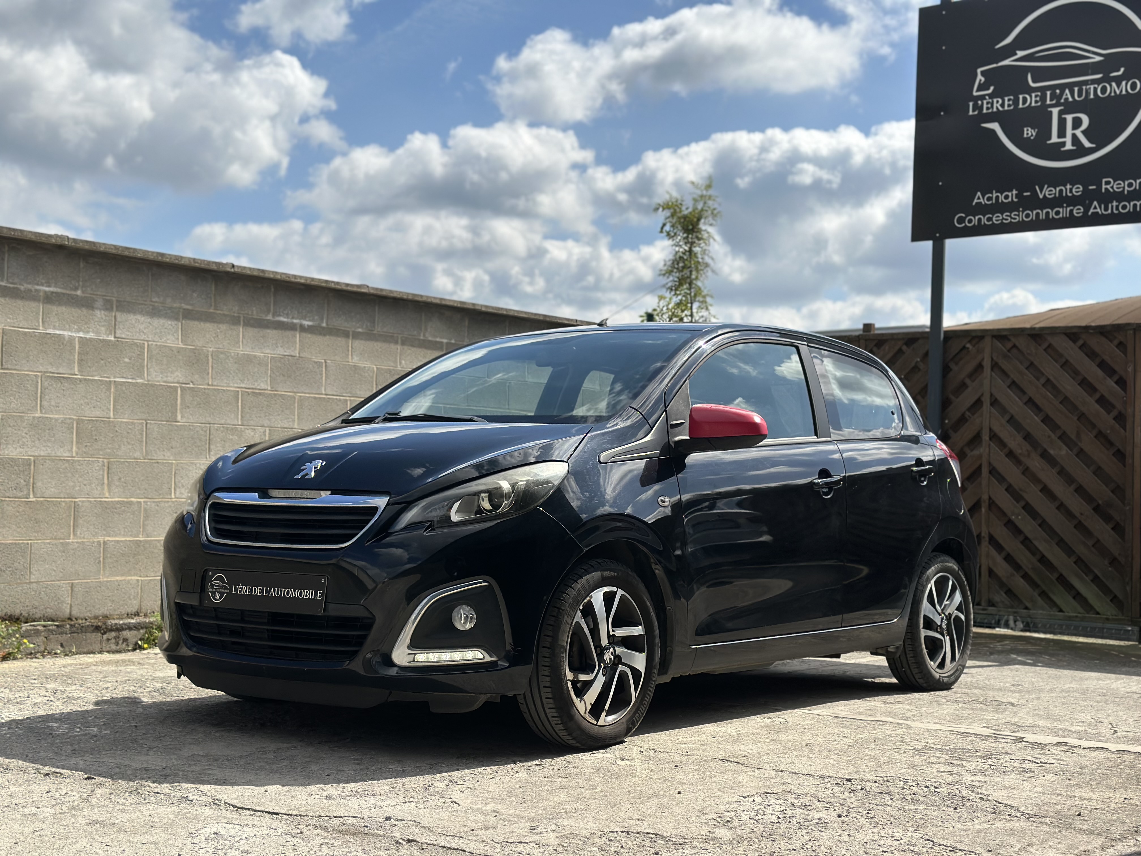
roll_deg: -1.3
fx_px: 1582
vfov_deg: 30.3
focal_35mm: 48
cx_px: 570
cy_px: 428
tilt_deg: +2.3
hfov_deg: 39.7
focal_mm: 6.86
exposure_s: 1/8197
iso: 100
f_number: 1.78
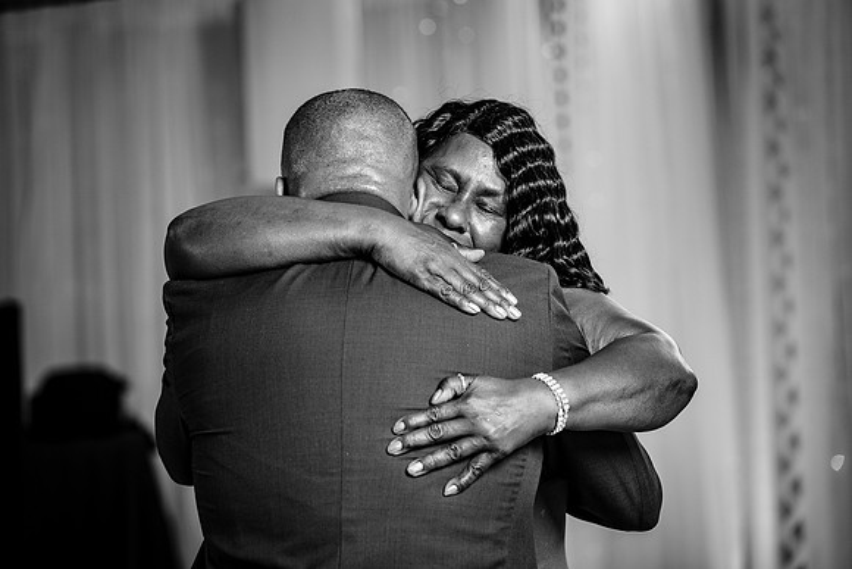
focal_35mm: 116
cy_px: 284
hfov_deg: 17.6
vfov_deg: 11.8
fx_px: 2746
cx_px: 426
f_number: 4
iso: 320
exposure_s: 1/200
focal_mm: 116
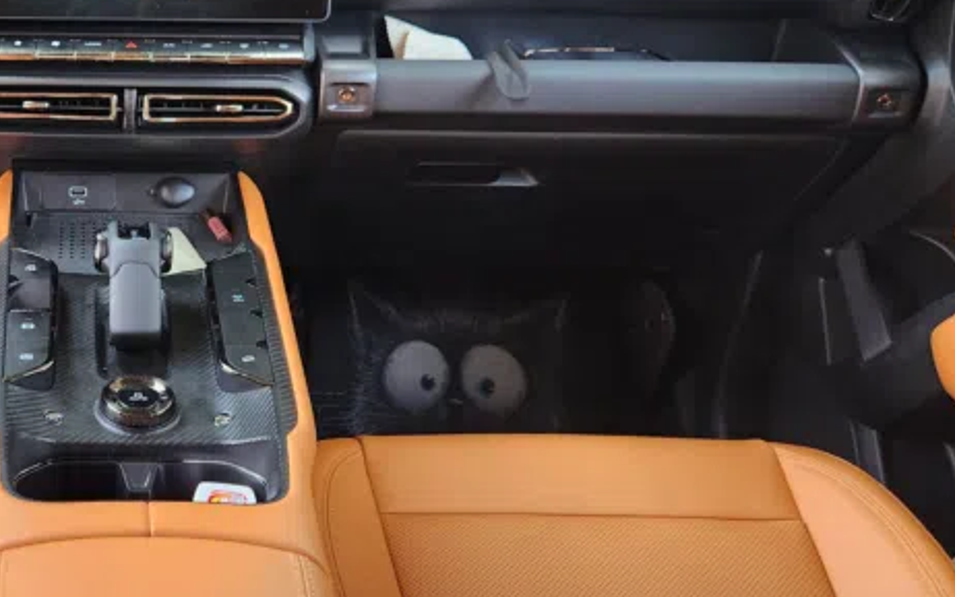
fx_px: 1406
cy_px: 184
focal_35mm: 54
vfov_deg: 23.8
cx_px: 83
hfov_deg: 35.2
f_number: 1.8
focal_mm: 5.4
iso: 200
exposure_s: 1/180
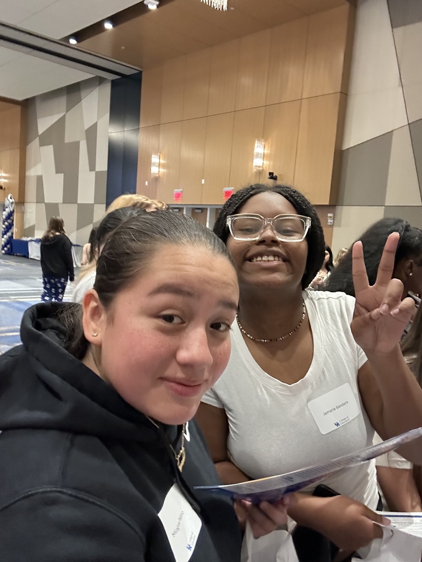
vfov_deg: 60.0
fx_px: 488
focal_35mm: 30
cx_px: 211
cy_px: 281
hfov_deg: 46.8
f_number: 1.9
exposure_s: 1/40
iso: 320
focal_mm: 2.69
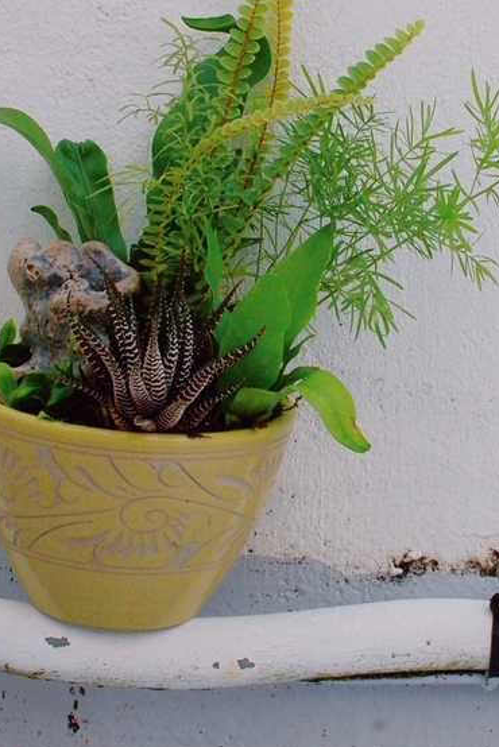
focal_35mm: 97
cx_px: 330
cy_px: 297
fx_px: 2013
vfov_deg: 21.0
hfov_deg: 14.1
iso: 800
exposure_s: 1/250
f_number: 11
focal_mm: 35
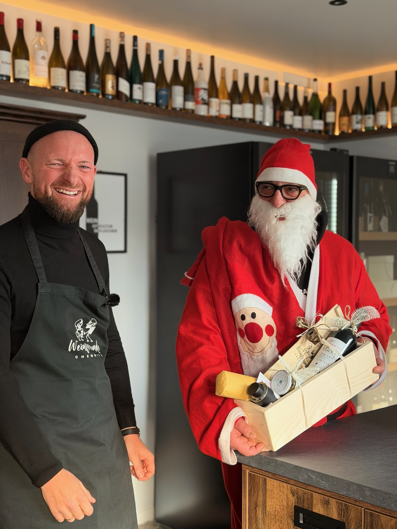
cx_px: 198
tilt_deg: -2.4
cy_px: 264
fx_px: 734
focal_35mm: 48
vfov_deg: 39.7
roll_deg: -0.7
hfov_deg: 30.3
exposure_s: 1/100
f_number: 1.78
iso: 100
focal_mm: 6.76
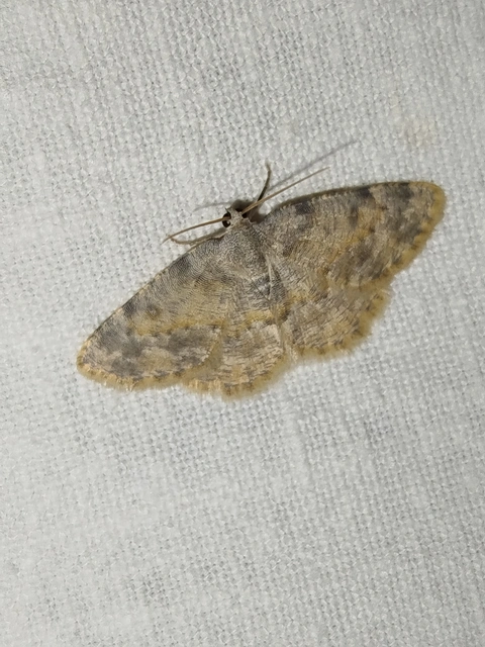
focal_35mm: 74
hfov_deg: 19.9
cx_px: 242
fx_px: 1382
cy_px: 324
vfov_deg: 26.3
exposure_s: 1/100
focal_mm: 5.31
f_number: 1.7
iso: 80
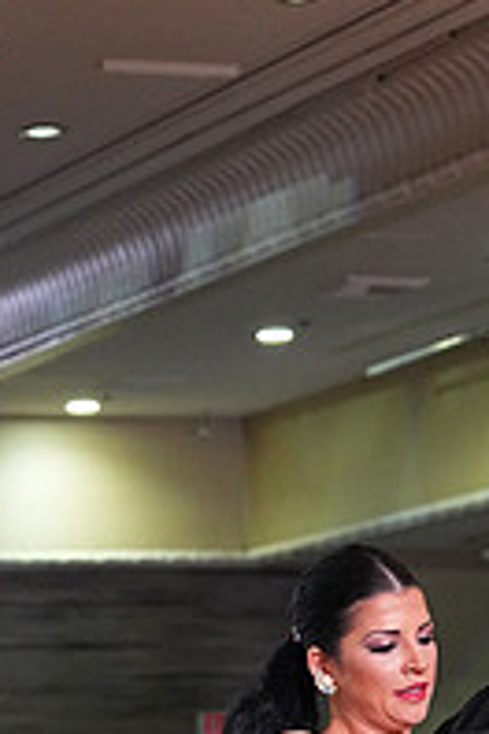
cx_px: 406
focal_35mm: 205
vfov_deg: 9.8
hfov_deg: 6.7
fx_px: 4177
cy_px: 1016
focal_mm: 70
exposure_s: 1/400
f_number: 5
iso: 6400
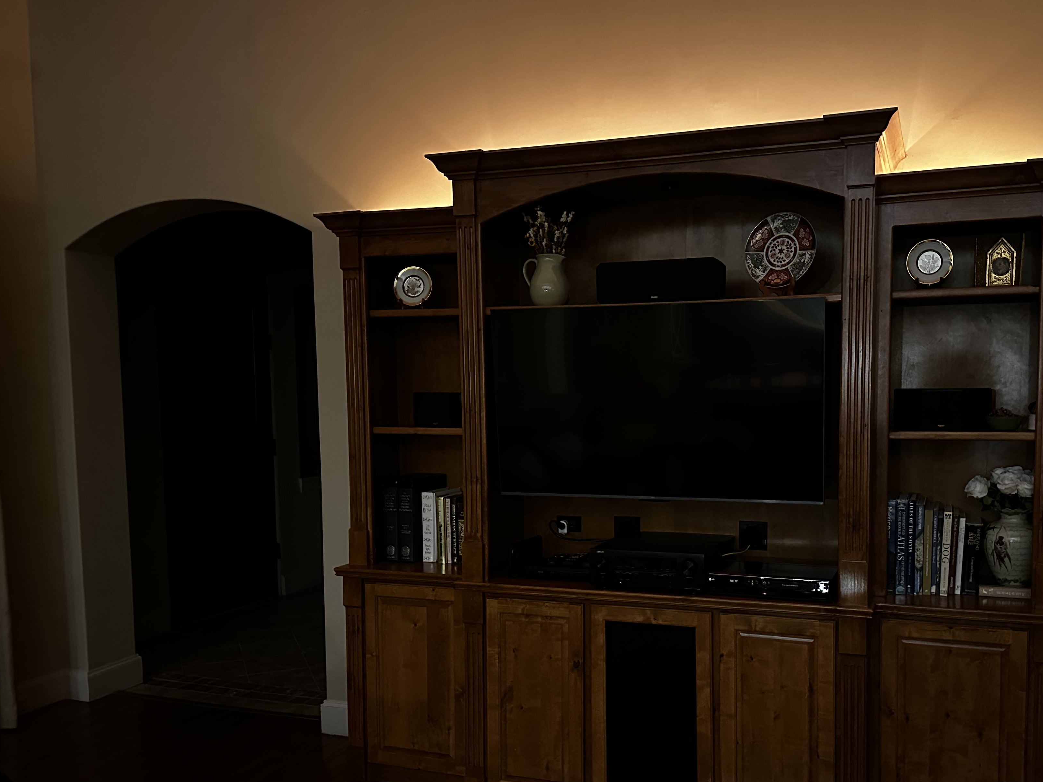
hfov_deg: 59.4
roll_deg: +0.1
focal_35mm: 30
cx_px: 638
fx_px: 904
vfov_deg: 46.5
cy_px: 468
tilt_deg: -4.9
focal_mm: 6.86
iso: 2000
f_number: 1.78
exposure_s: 1/15
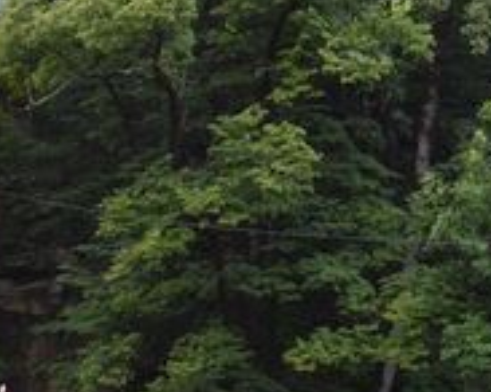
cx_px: -126
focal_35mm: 129
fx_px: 1873
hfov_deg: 14.4
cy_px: 419
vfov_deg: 11.8
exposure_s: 1/125
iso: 220
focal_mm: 28
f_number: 5.6
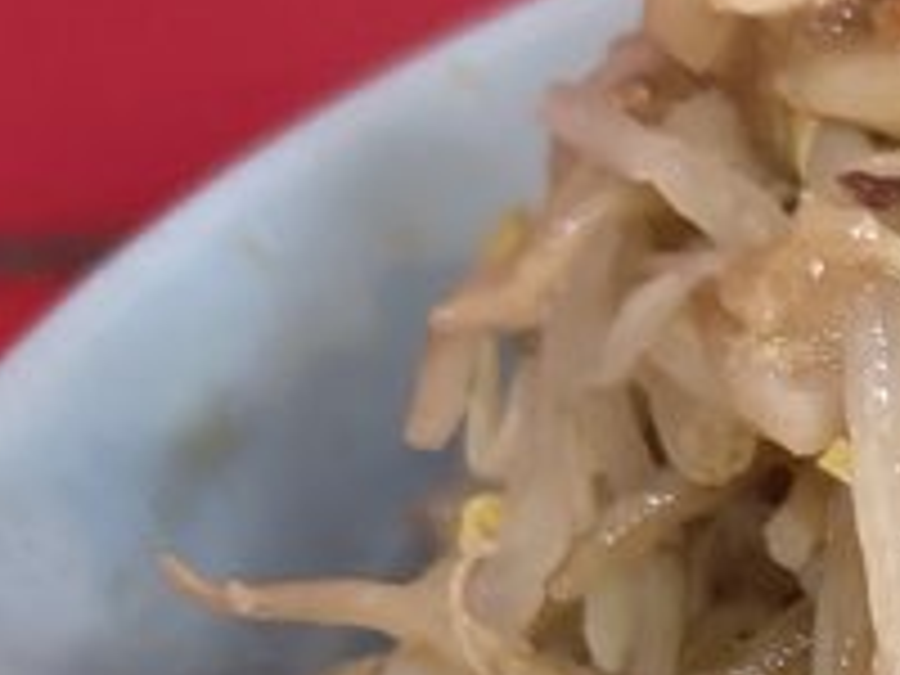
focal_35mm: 130
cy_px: 842
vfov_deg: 11.2
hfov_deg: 12.9
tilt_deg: -38.0
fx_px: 3380
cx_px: 1886
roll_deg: +0.2
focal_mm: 5.96
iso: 400
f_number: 1.6
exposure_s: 1/50
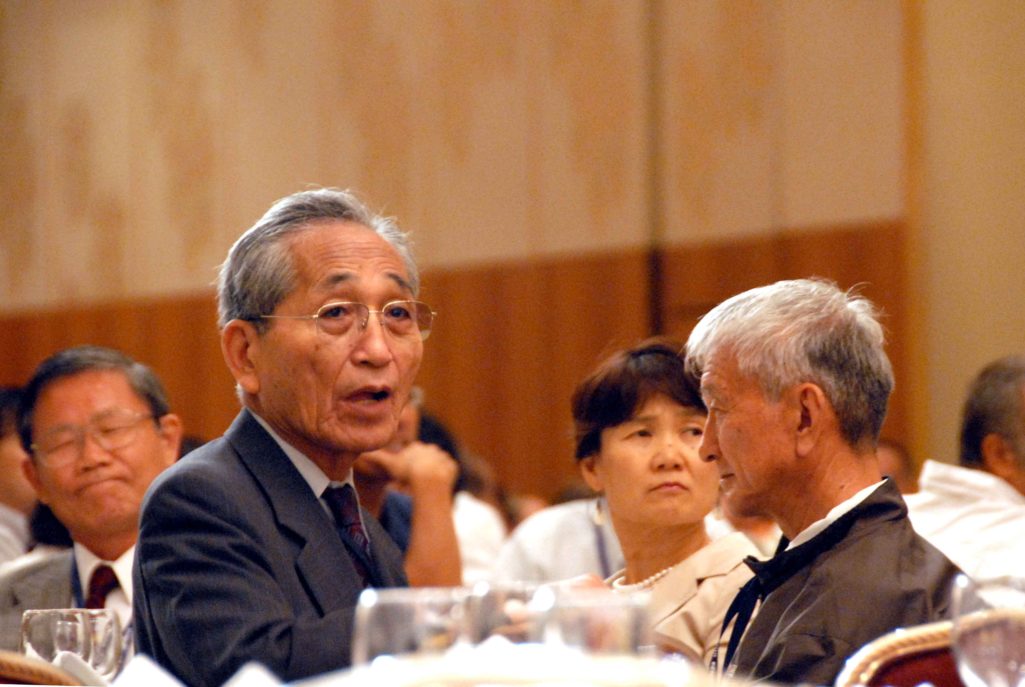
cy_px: 344
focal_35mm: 255
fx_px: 7270
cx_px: 512
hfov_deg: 8.1
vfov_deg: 5.4
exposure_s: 1/15
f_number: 5.6
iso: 1600
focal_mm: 170
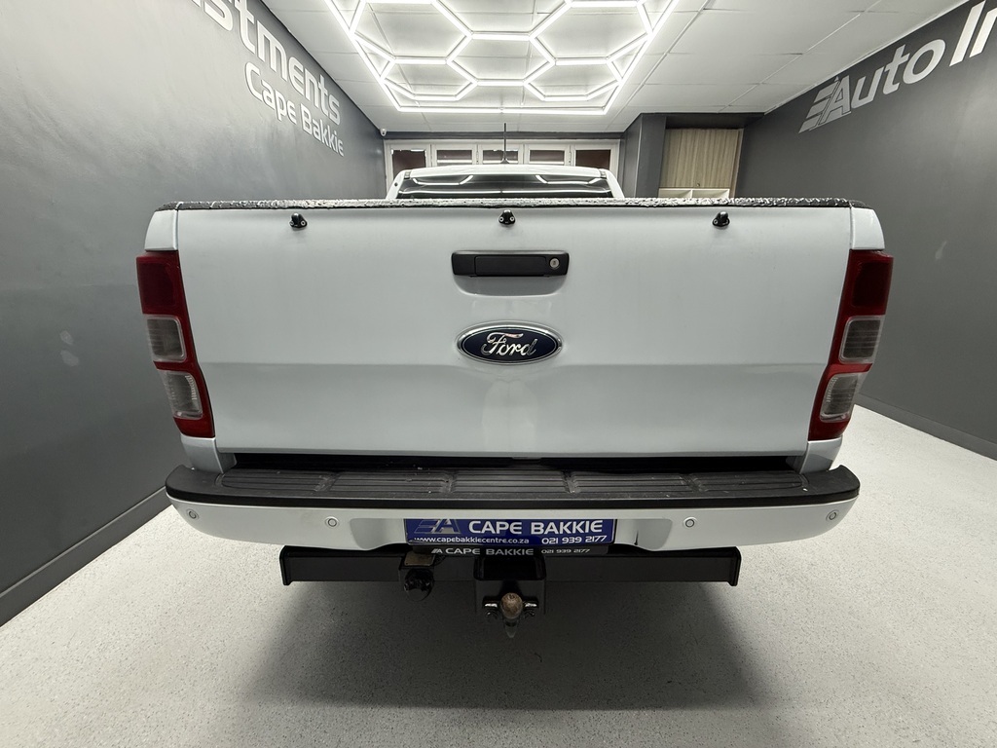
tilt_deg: -14.3
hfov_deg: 102.1
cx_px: 498
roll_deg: -0.6
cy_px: 374
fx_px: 403
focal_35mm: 14
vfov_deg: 85.7
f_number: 2.2
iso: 160
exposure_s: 1/50
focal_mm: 2.22
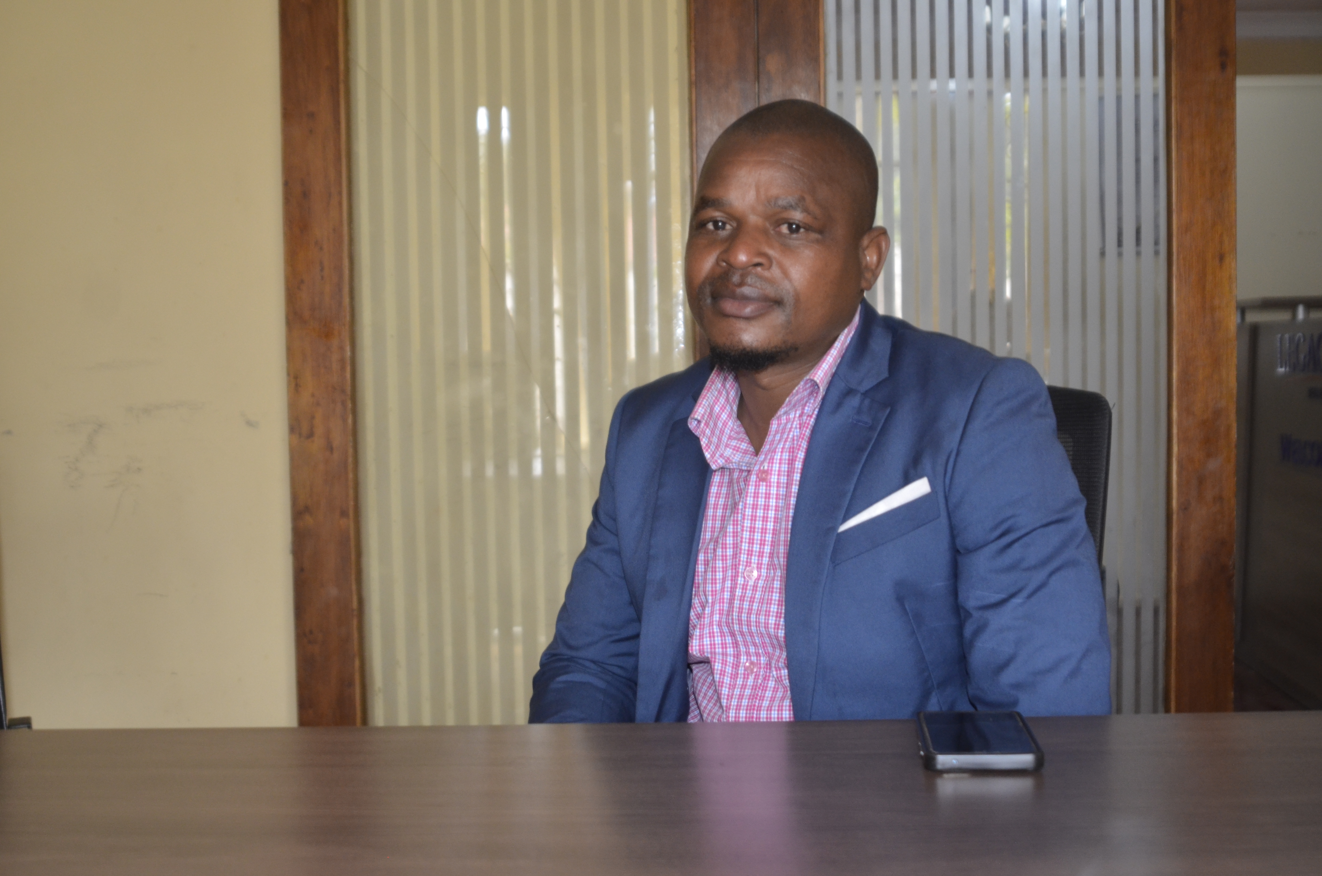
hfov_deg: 46.5
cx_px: 661
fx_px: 1539
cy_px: 438
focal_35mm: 42
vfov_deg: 31.8
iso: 800
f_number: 3.5
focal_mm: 28
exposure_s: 1/60
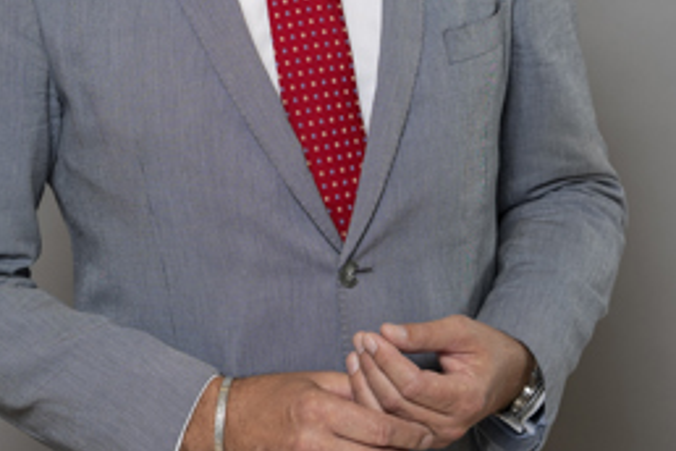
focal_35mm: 141
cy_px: 30
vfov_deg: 9.7
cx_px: 276
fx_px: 2647
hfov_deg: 14.5
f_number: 4
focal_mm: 50
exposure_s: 1/200
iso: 160
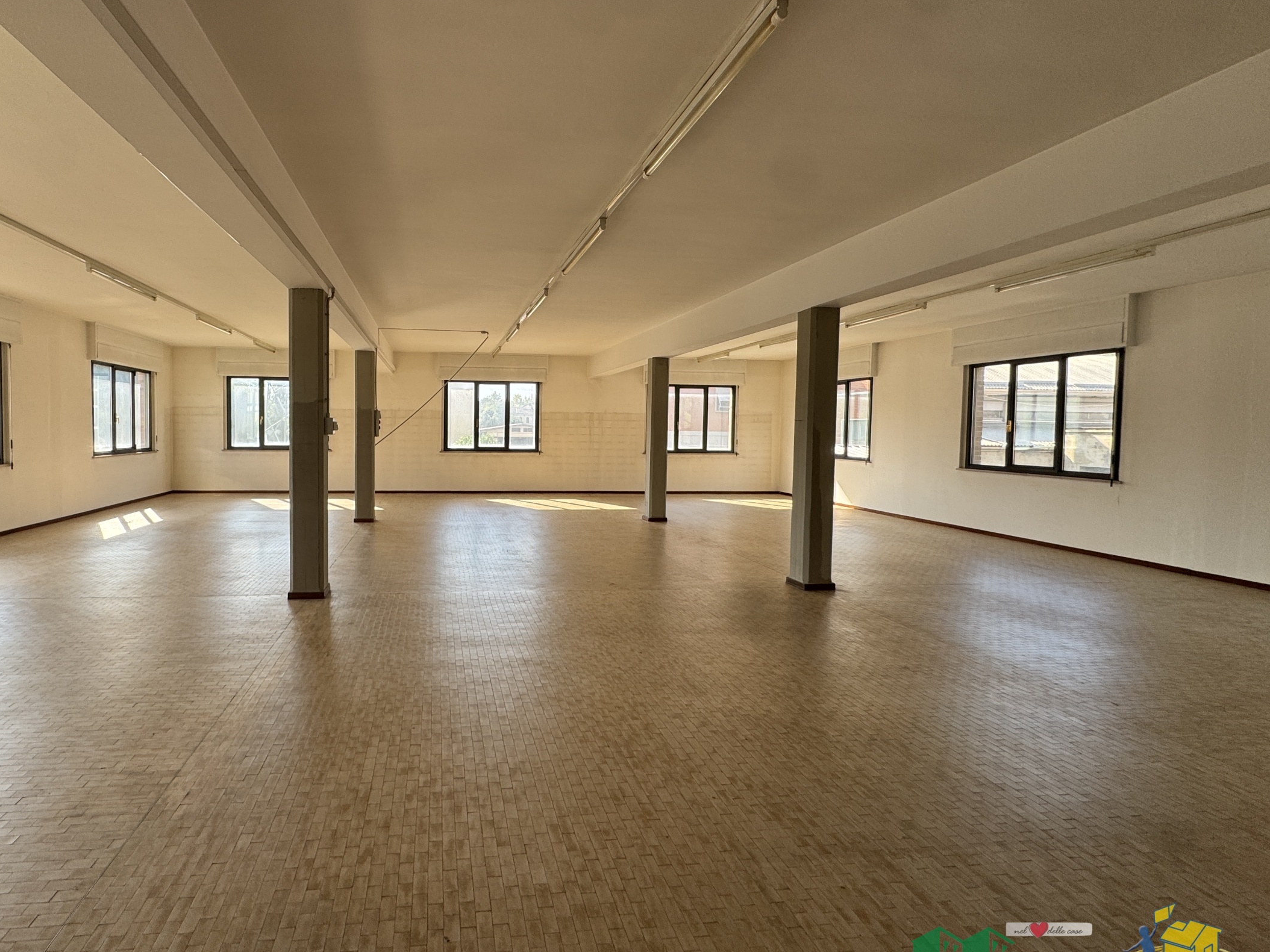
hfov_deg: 89.7
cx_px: 499
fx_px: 624
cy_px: 456
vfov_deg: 74.7
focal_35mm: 17
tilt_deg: -3.7
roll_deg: -0.6
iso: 50
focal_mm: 2.22
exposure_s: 1/99
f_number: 2.2
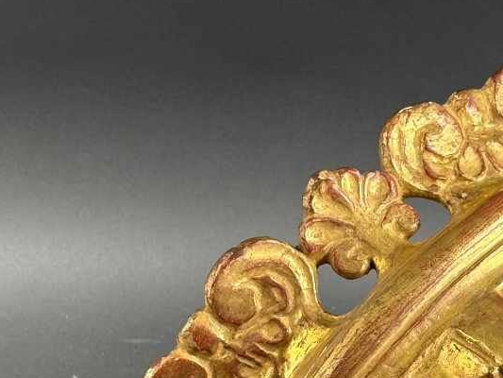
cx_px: 489
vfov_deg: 12.5
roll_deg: +0.5
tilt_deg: -33.4
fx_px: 1700
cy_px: 405
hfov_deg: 16.5
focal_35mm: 117
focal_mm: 5.96
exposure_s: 1/50
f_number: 1.6
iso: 100
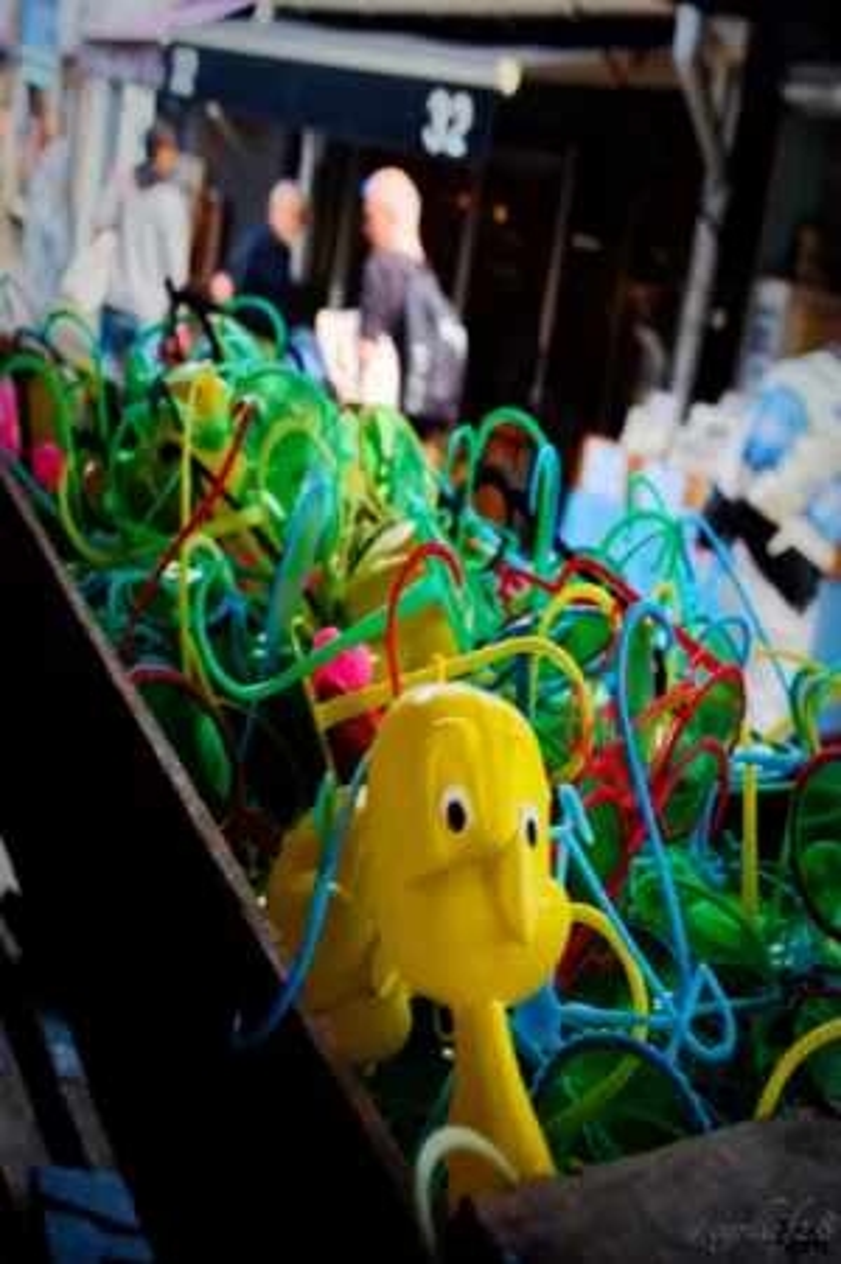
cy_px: 632
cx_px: 420
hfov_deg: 31.8
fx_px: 1474
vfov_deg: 46.4
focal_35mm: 42
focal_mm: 28
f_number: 8
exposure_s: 1/640
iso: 12800
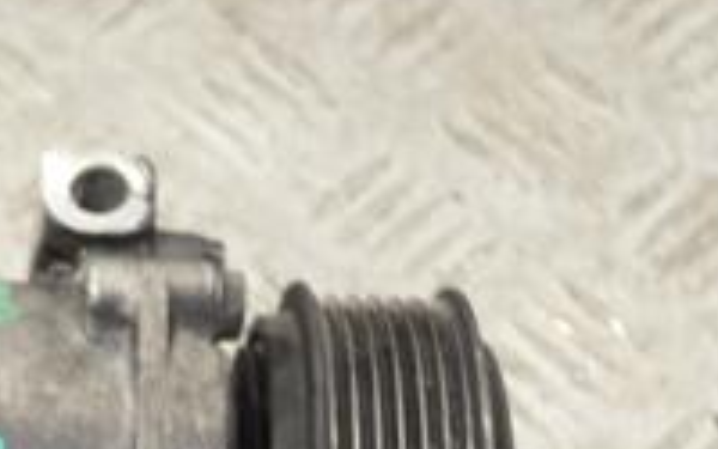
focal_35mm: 147
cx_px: -101
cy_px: 611
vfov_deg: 8.8
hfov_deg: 13.9
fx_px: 2876
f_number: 4.8
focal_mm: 32
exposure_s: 1/30
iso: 220
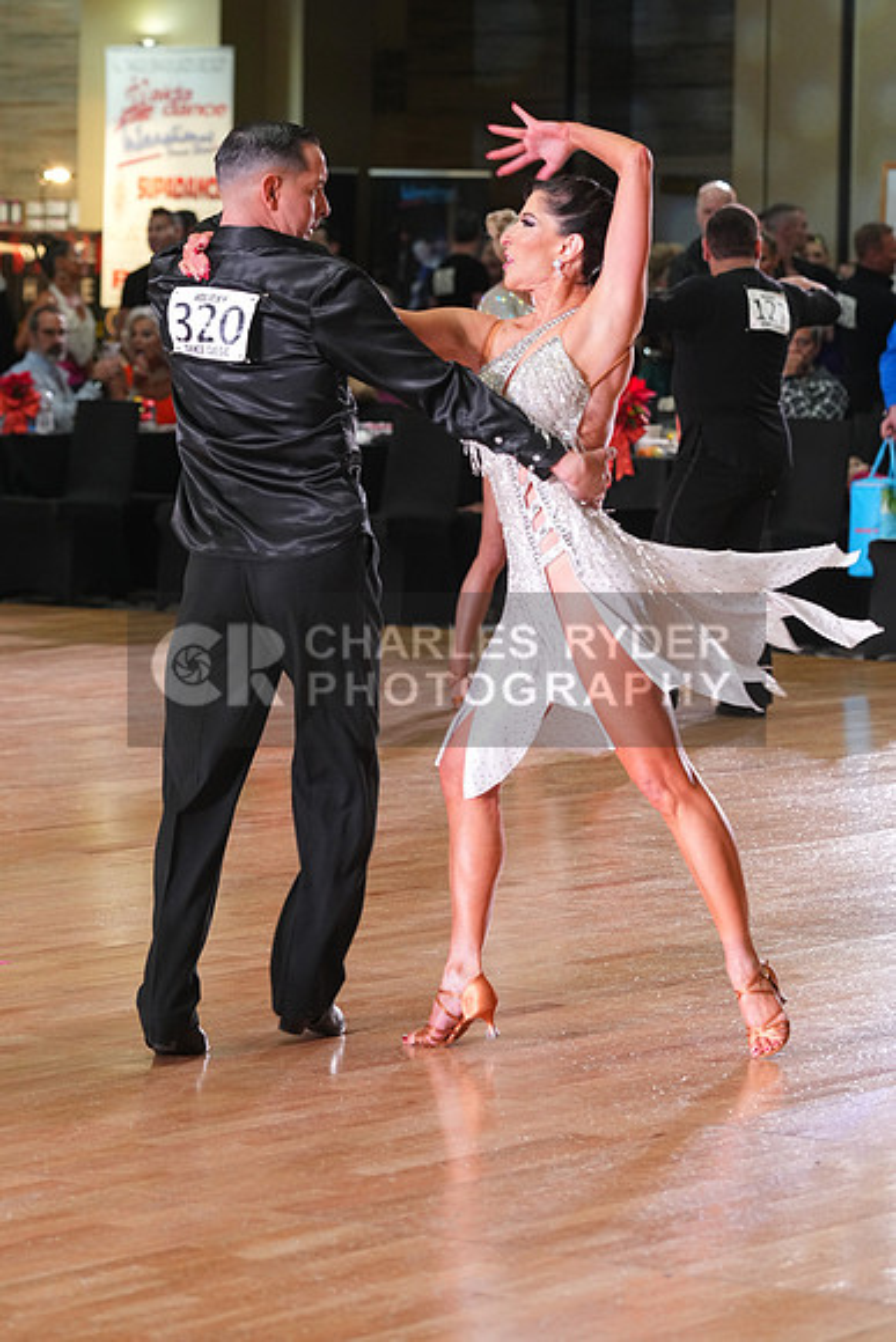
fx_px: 4962
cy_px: 671
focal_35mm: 133
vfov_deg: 15.4
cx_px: 448
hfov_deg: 10.3
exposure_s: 1/200
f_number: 5
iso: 2500
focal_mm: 133
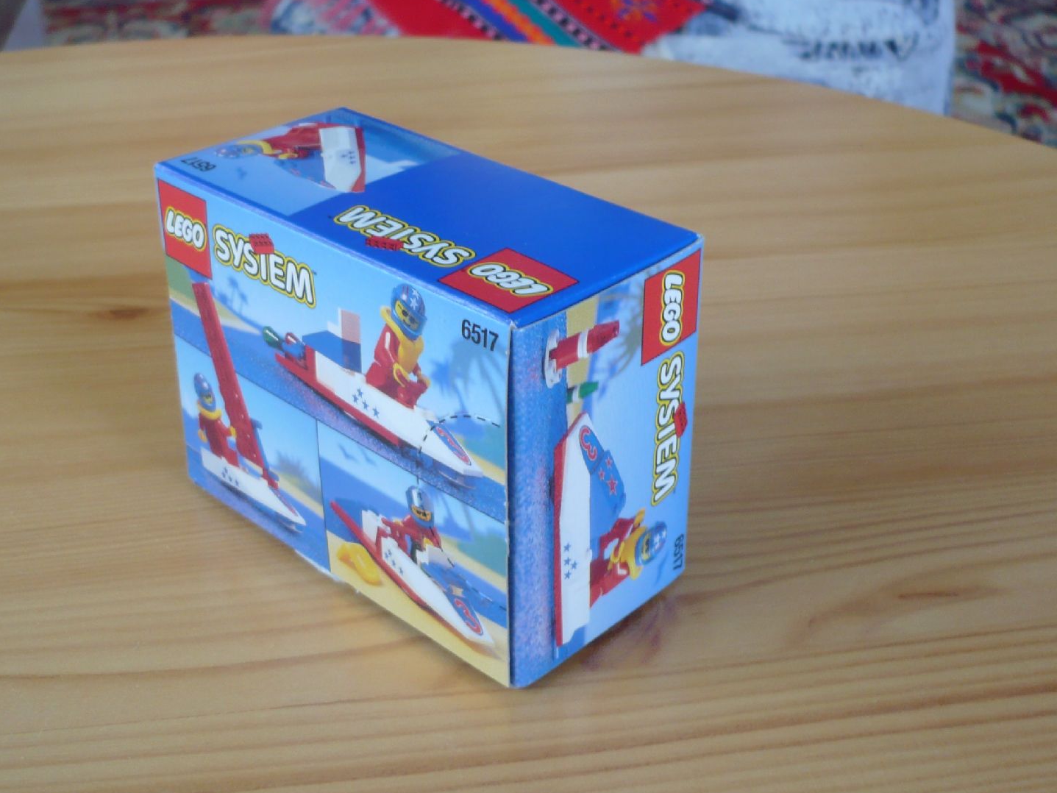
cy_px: 324
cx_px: 464
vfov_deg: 30.2
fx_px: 1466
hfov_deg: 39.6
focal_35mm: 48
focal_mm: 5.8
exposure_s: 1/25
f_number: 2.8
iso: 100
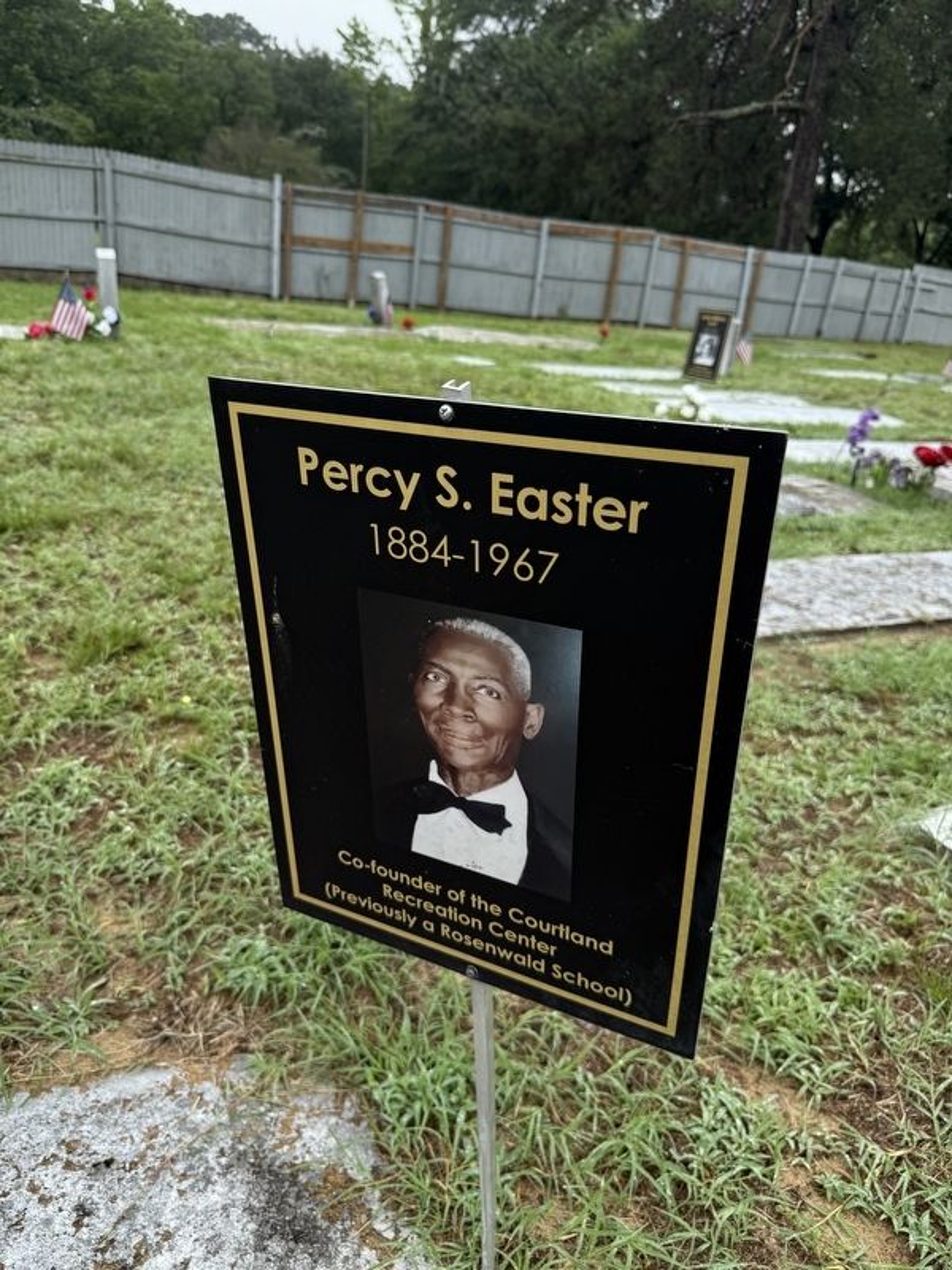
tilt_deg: -24.2
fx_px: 880
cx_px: 476
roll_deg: -8.0
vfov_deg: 71.6
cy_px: 635
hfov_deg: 56.8
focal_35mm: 24
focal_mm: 6.76
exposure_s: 1/992
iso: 80
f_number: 1.78
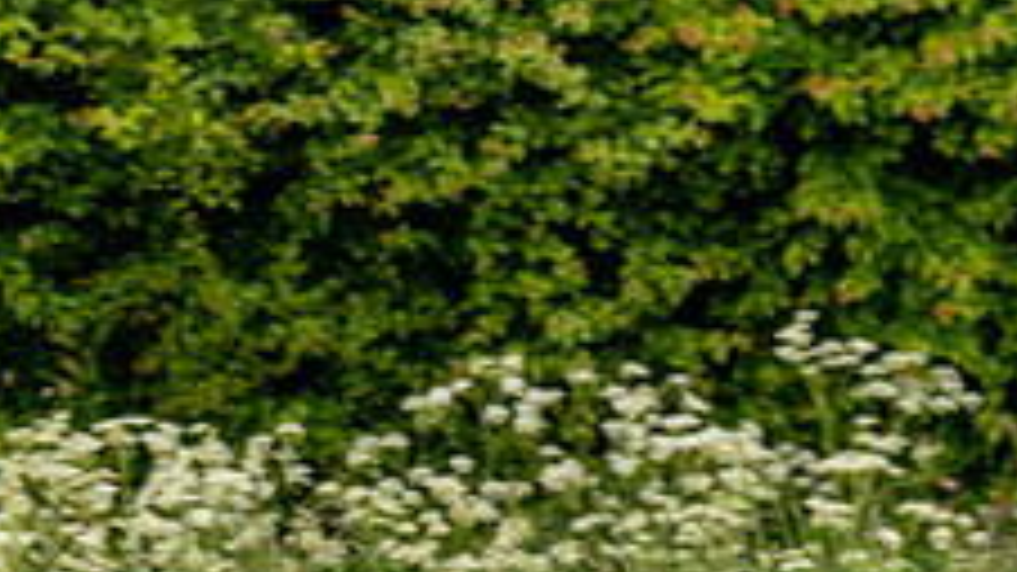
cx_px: -208
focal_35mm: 261
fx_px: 7037
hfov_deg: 8.2
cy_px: 129
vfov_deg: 4.6
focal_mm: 70
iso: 125
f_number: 3.2
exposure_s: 1/1250
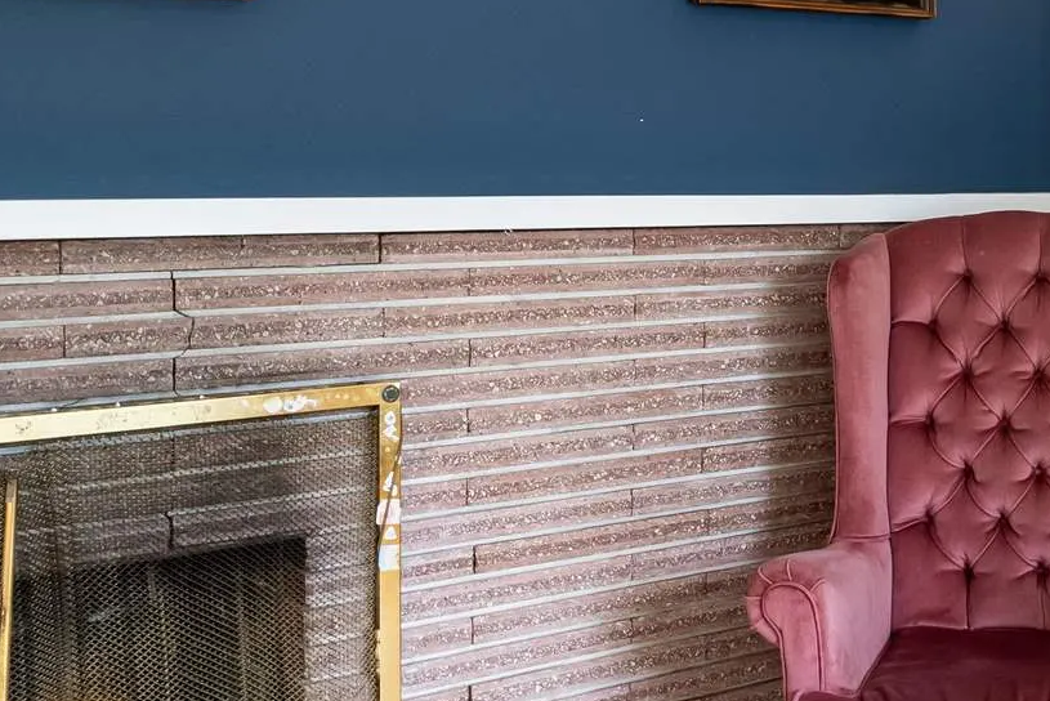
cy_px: 173
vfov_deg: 26.2
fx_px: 1485
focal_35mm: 51
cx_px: 1026
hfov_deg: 35.6
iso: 250
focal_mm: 9
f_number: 9
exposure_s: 1/30
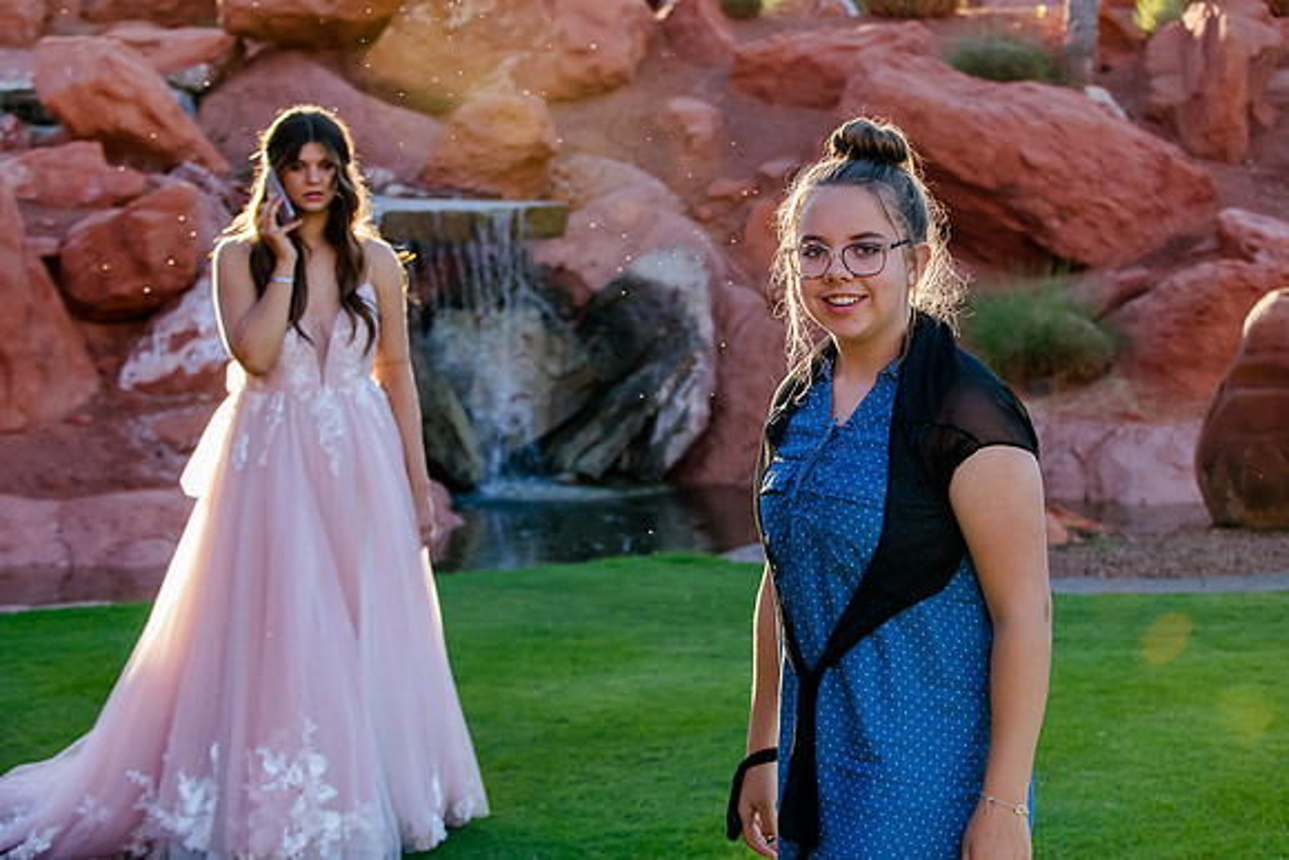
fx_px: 3252
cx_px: 777
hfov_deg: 22.4
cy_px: 345
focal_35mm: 91
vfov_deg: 15.1
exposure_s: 1/500
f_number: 5.6
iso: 1000
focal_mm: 75
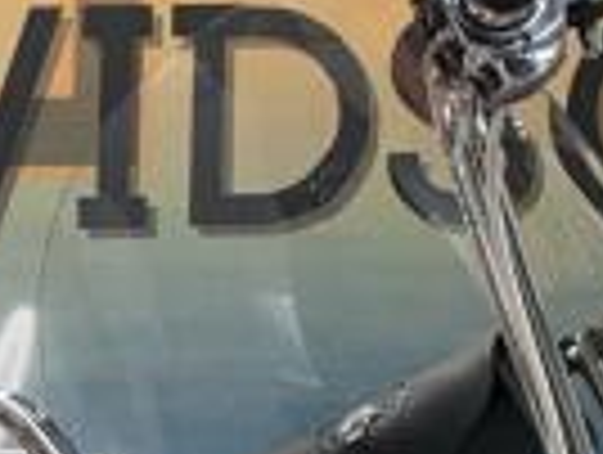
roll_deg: -0.2
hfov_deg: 11.9
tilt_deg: -11.5
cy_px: 868
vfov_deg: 9.1
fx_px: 2705
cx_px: -414
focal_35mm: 155
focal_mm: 4.25
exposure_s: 1/60
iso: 64
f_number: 1.8
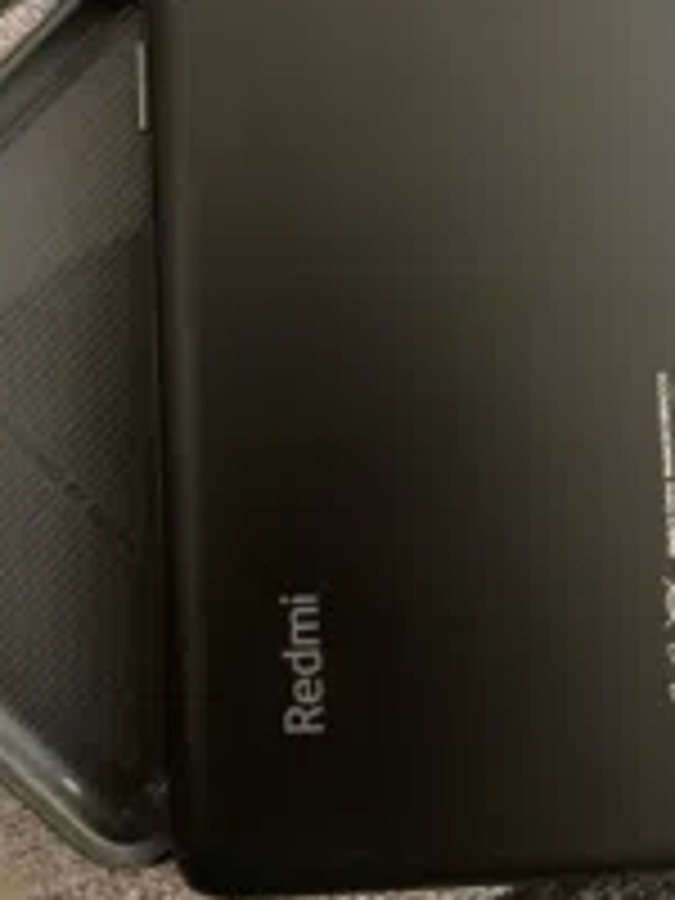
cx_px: 468
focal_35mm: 52
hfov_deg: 27.8
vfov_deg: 35.2
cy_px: 130
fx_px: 1352
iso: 1000
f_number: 1.8
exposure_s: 1/30
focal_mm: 4.25
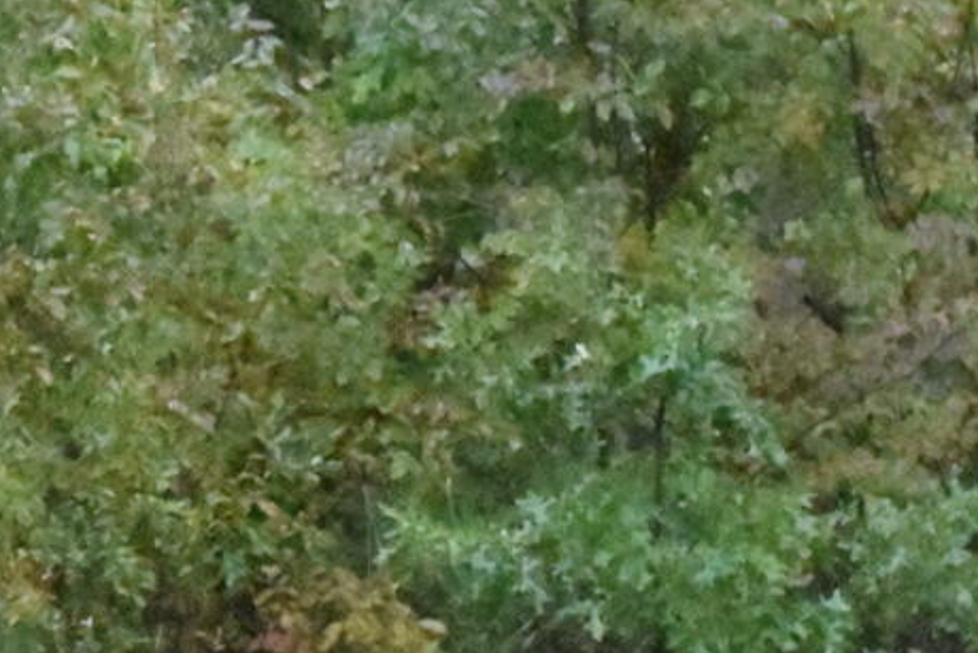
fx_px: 5578
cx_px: -193
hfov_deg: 9.9
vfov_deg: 6.7
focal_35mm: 205
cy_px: 457
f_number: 9
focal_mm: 21
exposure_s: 1/2000
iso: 12800
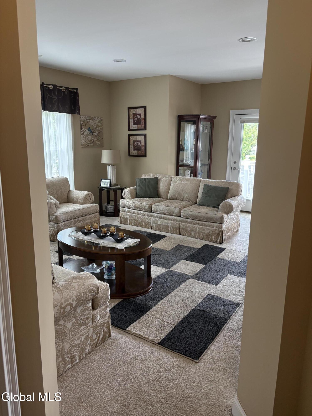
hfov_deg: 53.1
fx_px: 312
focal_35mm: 26
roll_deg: -0.7
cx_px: 156
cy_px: 208
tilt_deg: -11.9
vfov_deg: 67.3
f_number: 1.6
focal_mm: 5.96
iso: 160
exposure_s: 1/120
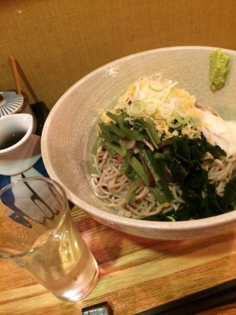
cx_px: 118
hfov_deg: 48.3
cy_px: 158
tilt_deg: -46.5
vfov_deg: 61.6
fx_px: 263
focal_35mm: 29
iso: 320
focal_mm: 4.15
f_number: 2.2
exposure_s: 1/15
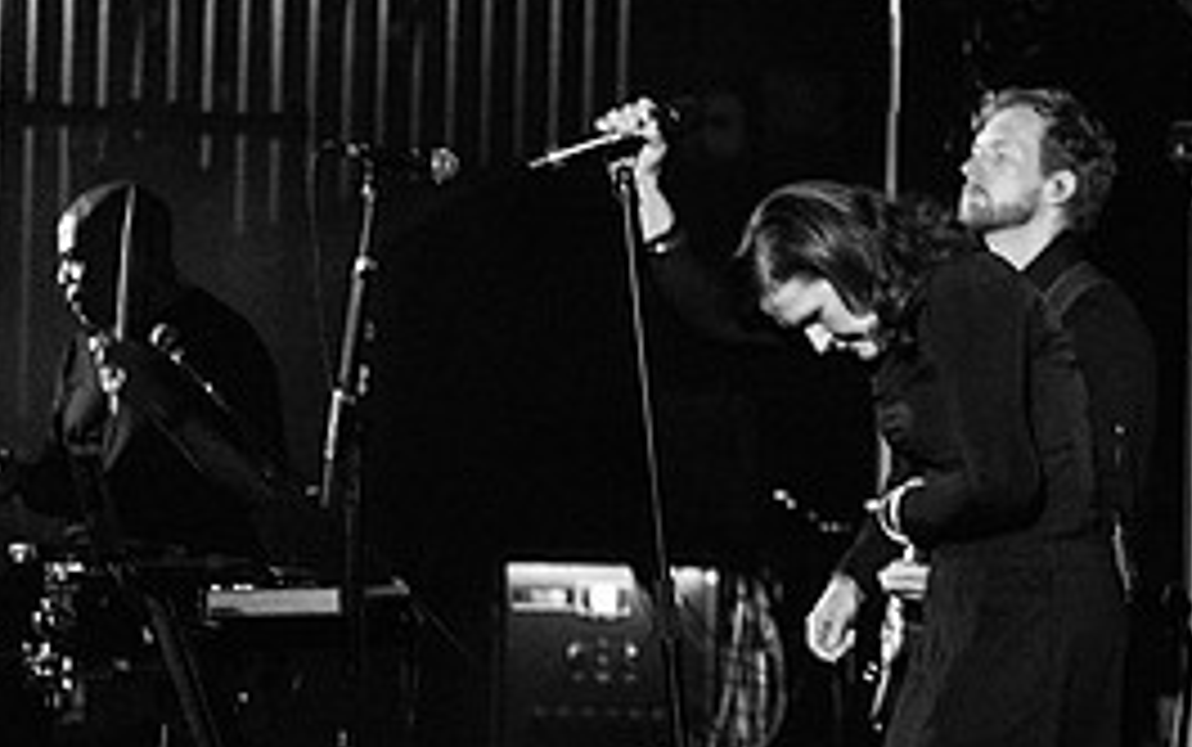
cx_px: 1058
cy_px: 216
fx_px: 12613
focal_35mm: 388
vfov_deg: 3.4
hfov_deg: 5.4
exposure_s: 1/125
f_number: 5
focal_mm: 165
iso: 4000
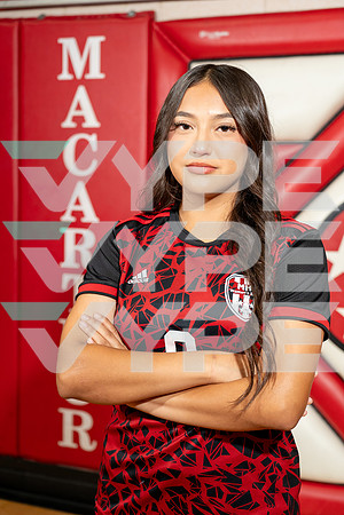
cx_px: 172
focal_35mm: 53
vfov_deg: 37.5
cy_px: 258
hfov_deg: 25.5
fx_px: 760
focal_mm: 53
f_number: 4
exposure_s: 1/250
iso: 1000
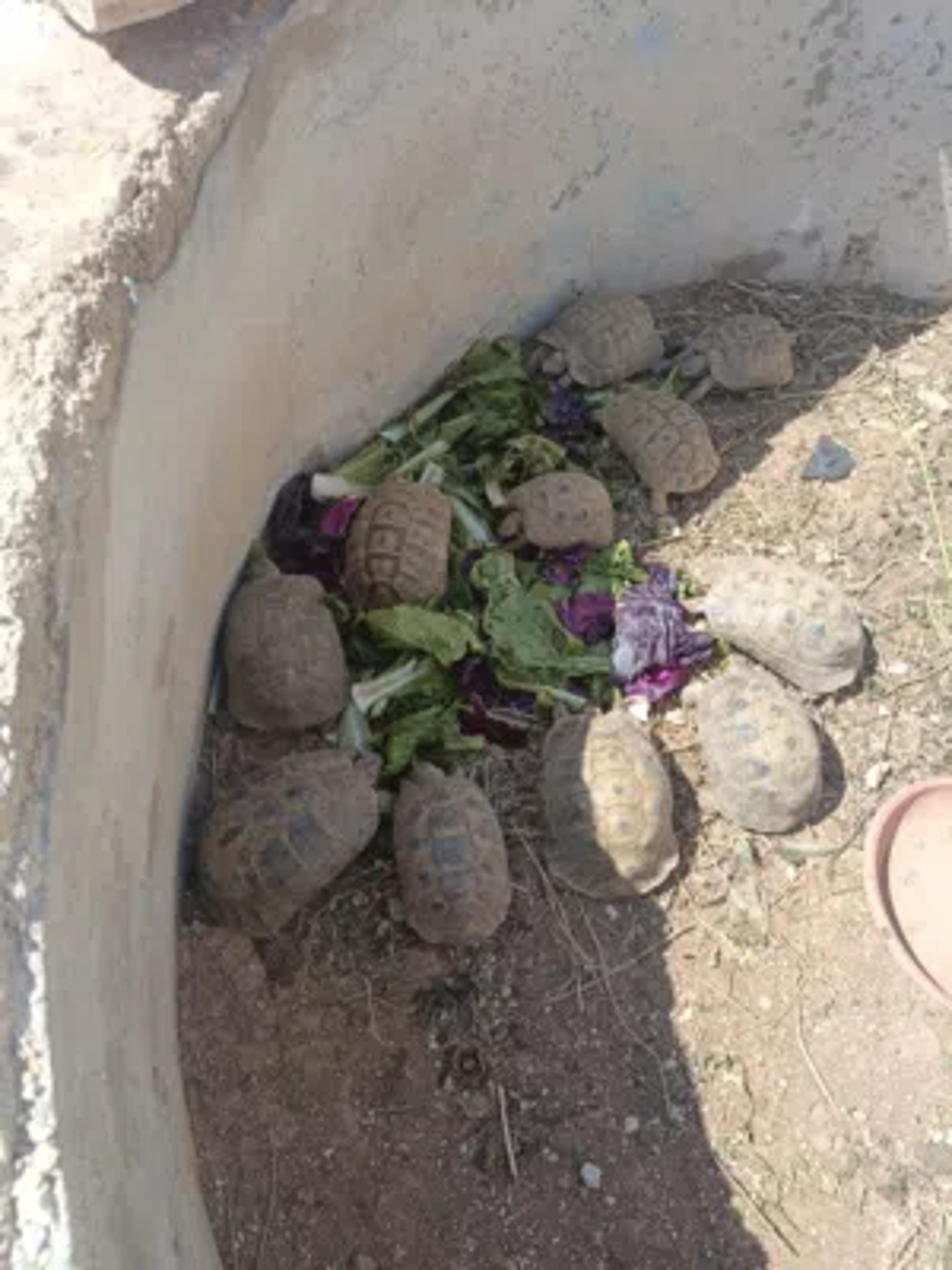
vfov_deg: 69.4
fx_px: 917
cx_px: 476
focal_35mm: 25
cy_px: 635
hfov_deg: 54.9
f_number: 1.69
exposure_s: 1/707
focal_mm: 4.76
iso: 117
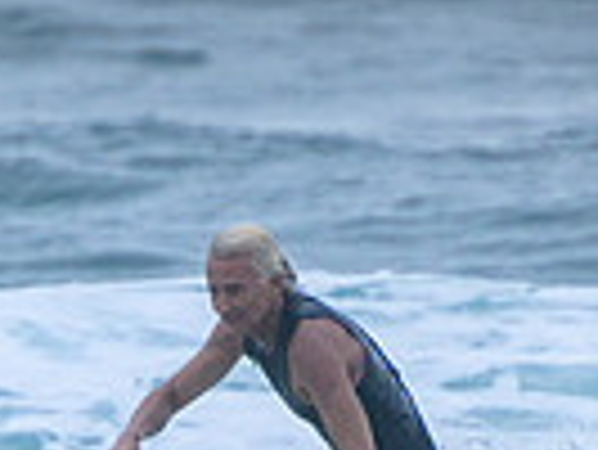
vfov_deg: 0.6
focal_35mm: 2309
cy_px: 589
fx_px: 39925
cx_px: -46
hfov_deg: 0.9
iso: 560
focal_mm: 400
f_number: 5.6
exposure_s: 1/2000
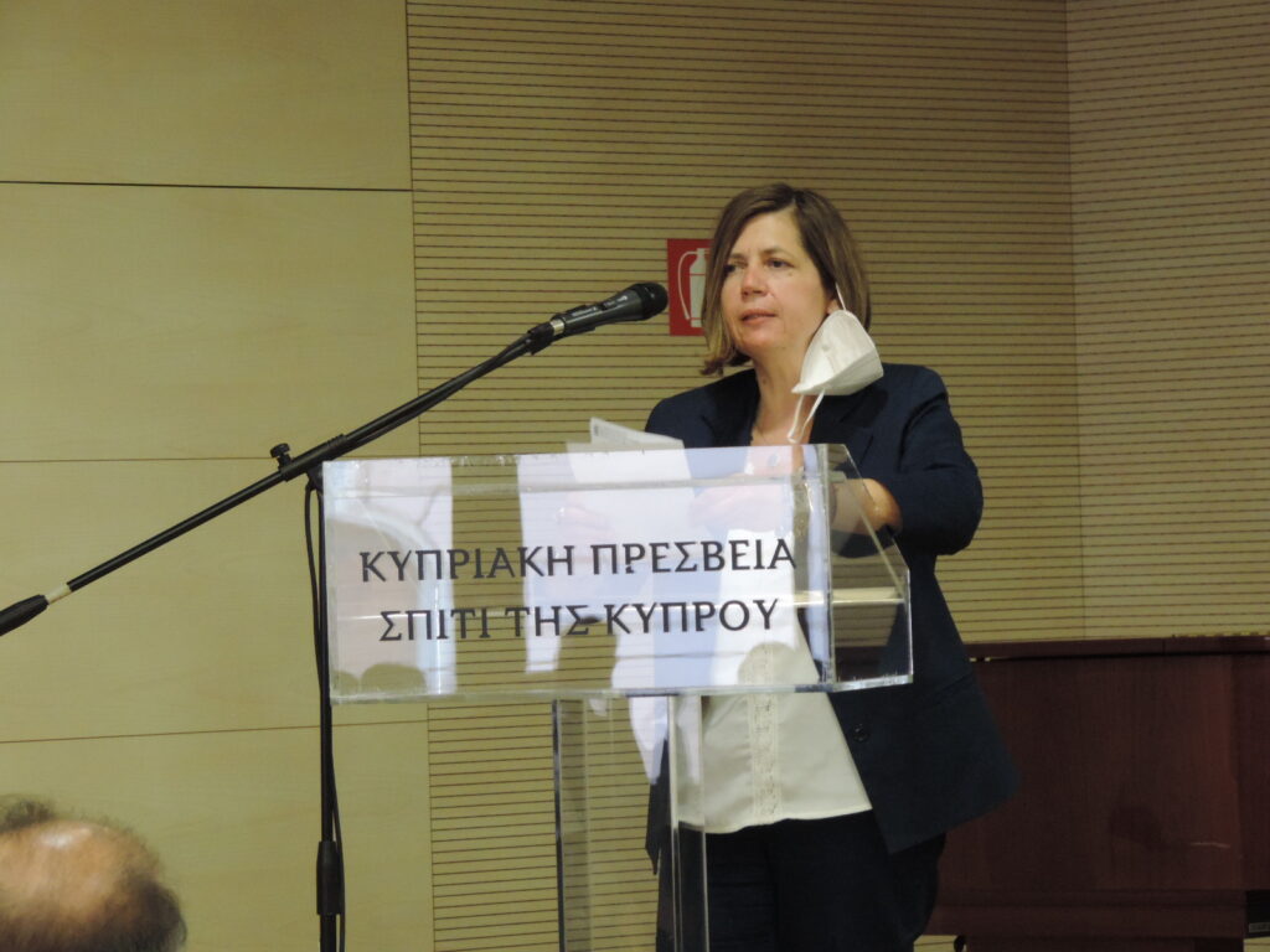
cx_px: 635
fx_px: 7338
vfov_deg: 7.4
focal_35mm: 200
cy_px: 476
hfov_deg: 9.9
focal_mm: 35.6
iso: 800
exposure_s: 1/25
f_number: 4.6
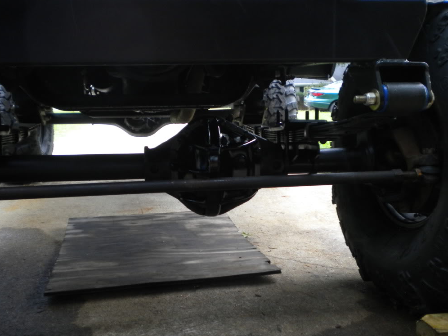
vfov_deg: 39.7
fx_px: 466
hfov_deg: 51.4
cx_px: 224
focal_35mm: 36
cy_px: 170
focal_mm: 6.3
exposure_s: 1/58
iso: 196
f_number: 3.1
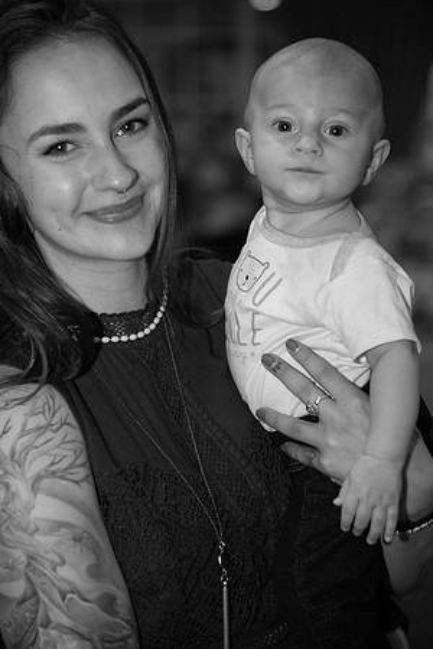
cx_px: 216
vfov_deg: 17.1
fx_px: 2165
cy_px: 324
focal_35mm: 120
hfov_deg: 11.4
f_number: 4
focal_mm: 120
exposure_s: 1/200
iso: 640
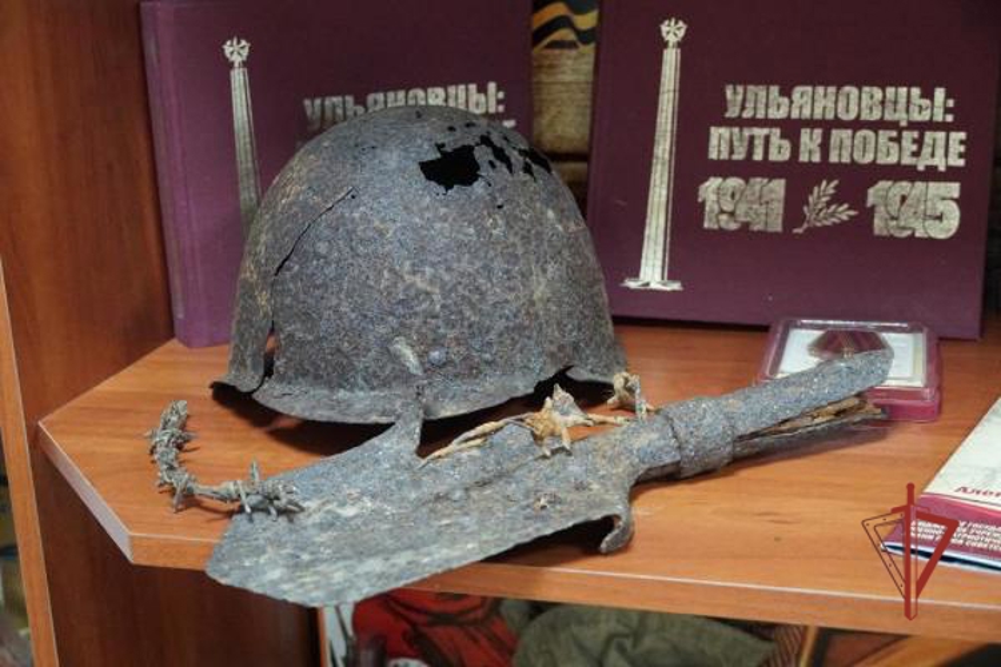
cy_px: 334
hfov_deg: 37.9
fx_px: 1460
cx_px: 500
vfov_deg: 25.8
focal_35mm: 52
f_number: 4.5
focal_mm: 35
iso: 6400
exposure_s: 1/100
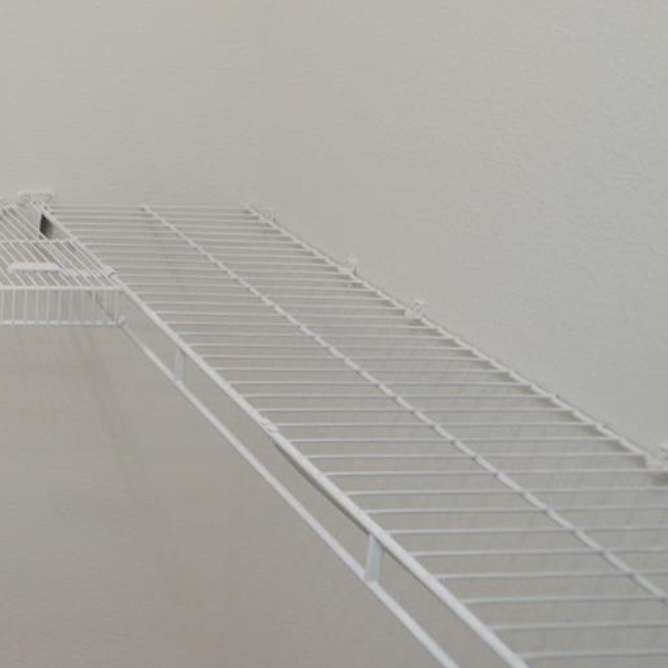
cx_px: -307
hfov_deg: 26.6
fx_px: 1048
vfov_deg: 32.3
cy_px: -14
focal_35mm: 48
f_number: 4.5
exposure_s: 1/80
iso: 400
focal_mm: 12
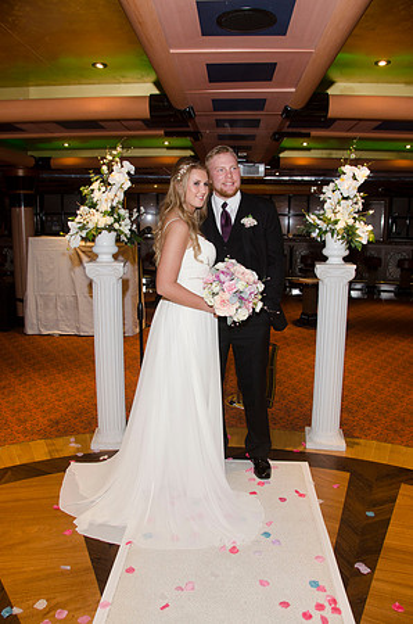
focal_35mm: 27
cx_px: 206
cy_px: 312
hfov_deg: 47.7
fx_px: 467
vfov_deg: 67.5
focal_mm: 18
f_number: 5.6
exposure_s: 1/60
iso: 400
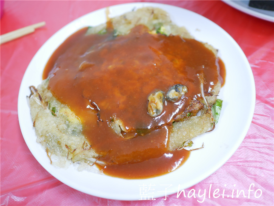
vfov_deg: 46.8
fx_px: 237
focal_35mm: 30
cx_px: 137
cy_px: 103
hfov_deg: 60.0
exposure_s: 1/60
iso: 400
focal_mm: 15
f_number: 1.7
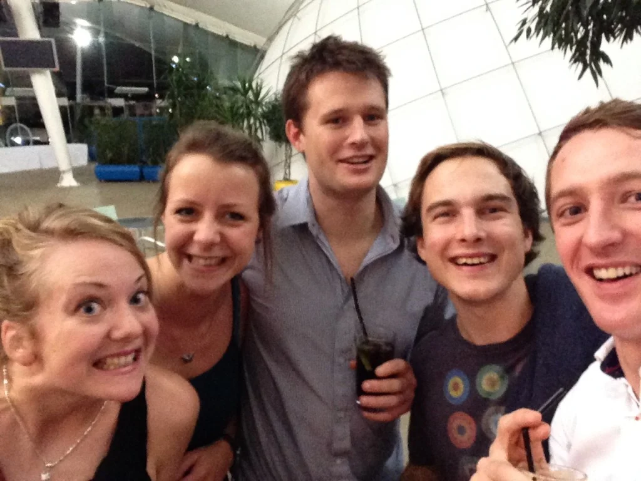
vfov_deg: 40.7
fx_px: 648
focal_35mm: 35
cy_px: 240
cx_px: 320
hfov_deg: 52.6
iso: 400
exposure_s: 1/15
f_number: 2.4
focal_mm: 2.18
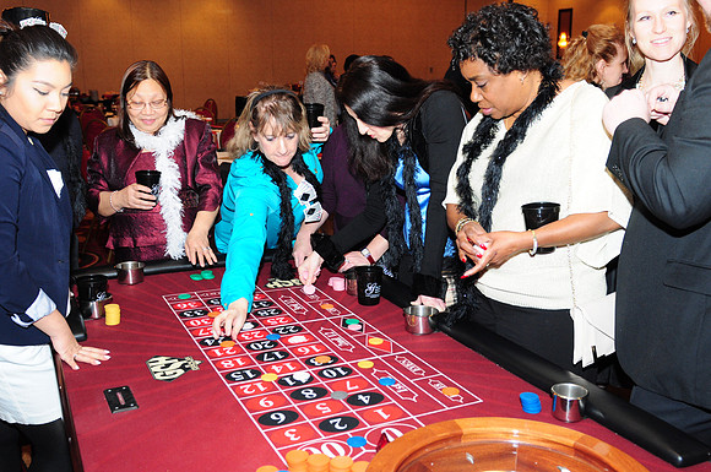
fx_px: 710
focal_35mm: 36
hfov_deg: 53.2
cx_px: 356
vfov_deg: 36.8
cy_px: 236
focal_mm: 24
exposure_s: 1/60
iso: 800
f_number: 4
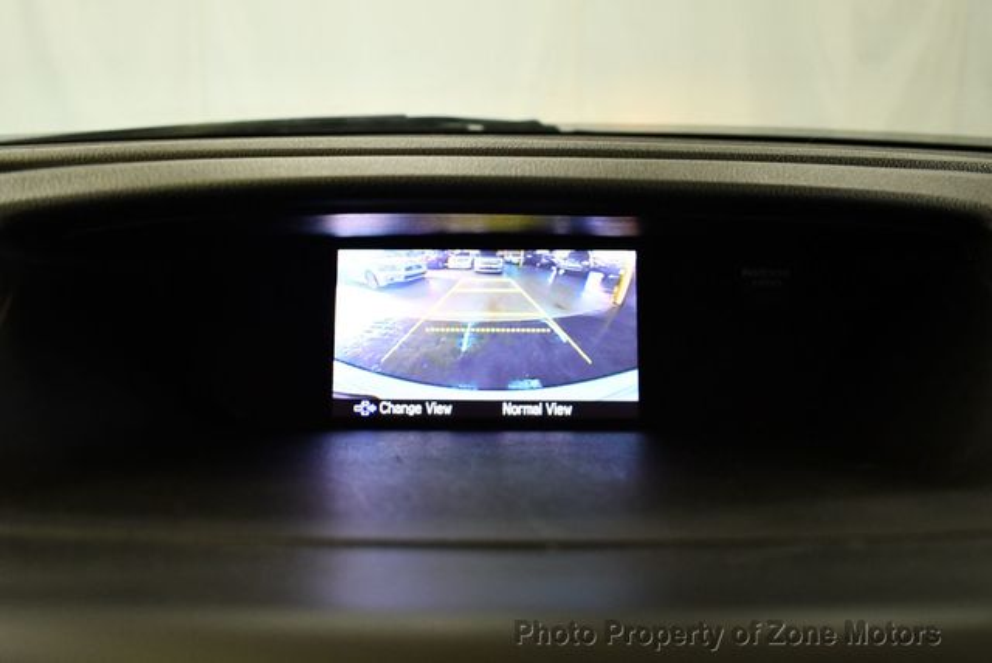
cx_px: 496
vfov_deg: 36.9
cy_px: 332
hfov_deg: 53.1
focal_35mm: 36
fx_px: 993
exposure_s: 1/125
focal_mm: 18
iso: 1000
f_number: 3.5
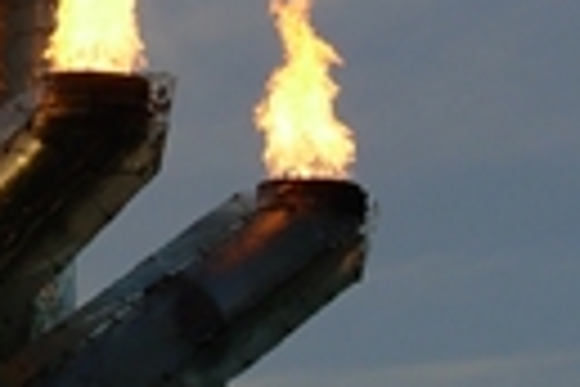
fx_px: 4366
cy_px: 94
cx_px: 31
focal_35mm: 271
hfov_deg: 7.6
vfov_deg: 5.1
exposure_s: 1/558
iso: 50
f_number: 3.5
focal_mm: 11.5
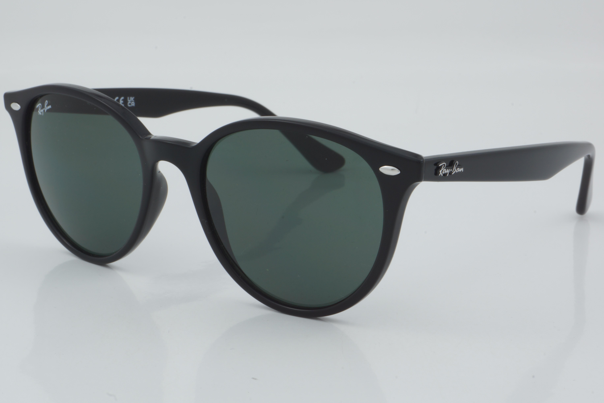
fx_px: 1258
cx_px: 302
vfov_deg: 18.2
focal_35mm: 75
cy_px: 202
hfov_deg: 27.0
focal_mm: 50
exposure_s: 1/4
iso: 100
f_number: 29
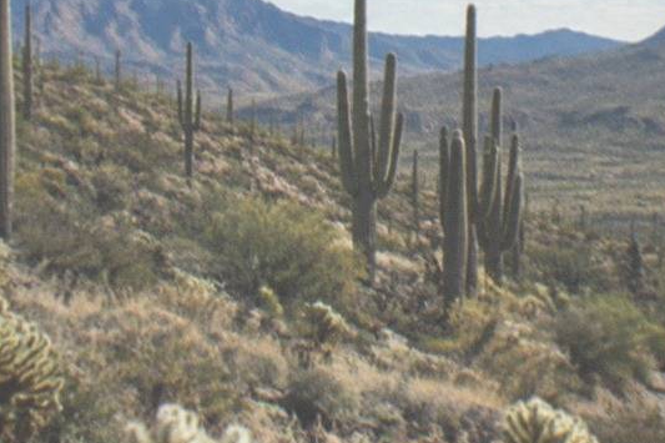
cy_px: 148
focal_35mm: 92
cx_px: 343
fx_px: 1699
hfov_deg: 22.1
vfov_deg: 14.8
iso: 200
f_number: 5.6
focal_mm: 49
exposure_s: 1/1250
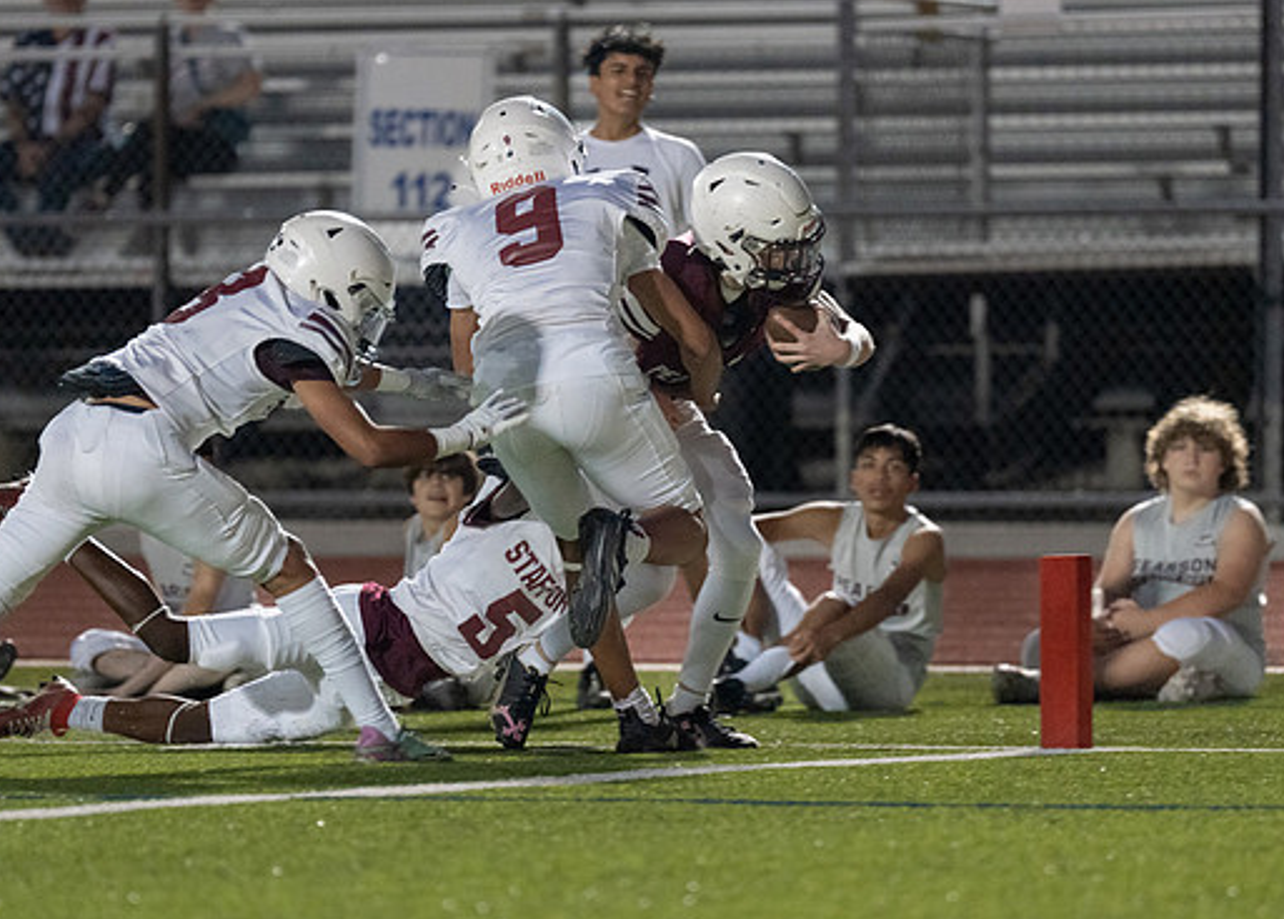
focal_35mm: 332
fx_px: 12113
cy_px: 528
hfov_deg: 6.1
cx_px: 650
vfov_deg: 4.3
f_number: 2.8
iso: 1600
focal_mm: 200
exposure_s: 1/1000
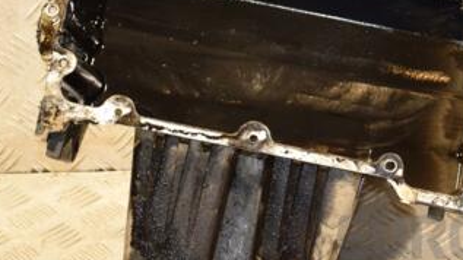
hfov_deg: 18.0
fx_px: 1460
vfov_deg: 10.1
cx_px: 311
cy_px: 42
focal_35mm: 119
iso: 800
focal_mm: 40
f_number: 4.8
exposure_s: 1/100
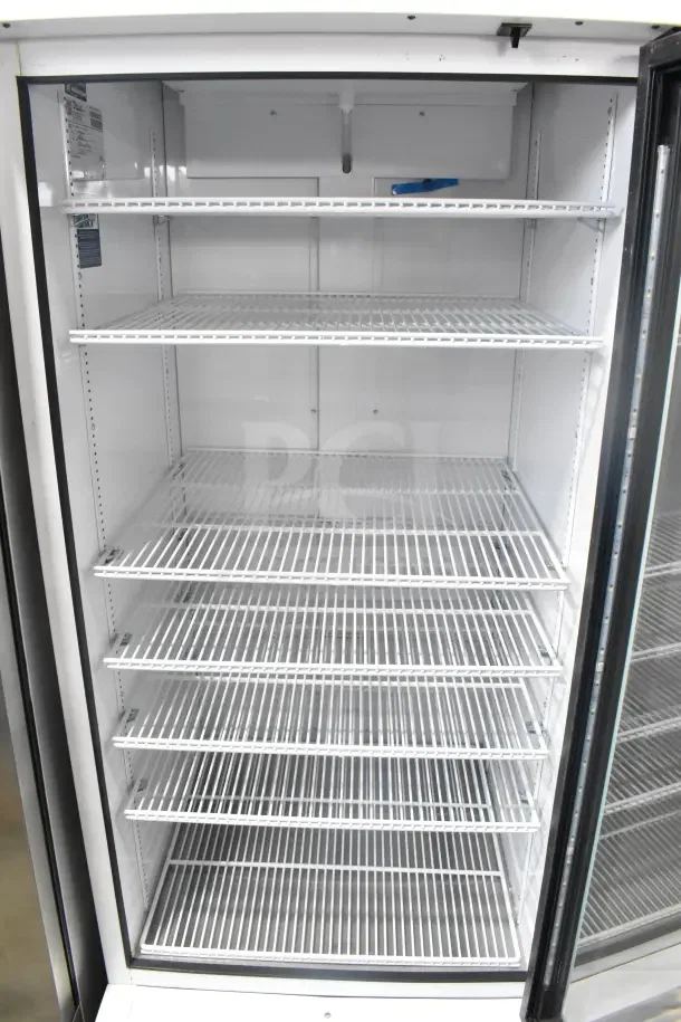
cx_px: 340
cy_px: 511
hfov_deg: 47.9
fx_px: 766
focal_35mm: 27
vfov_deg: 67.4
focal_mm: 18
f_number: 7.1
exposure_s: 1/320
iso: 6400
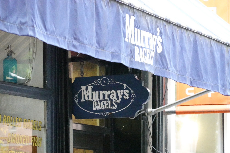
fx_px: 1278
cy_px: 76
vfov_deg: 6.9
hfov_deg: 10.3
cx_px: 115
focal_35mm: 200
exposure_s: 1/160
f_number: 4.5
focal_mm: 72
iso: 6400
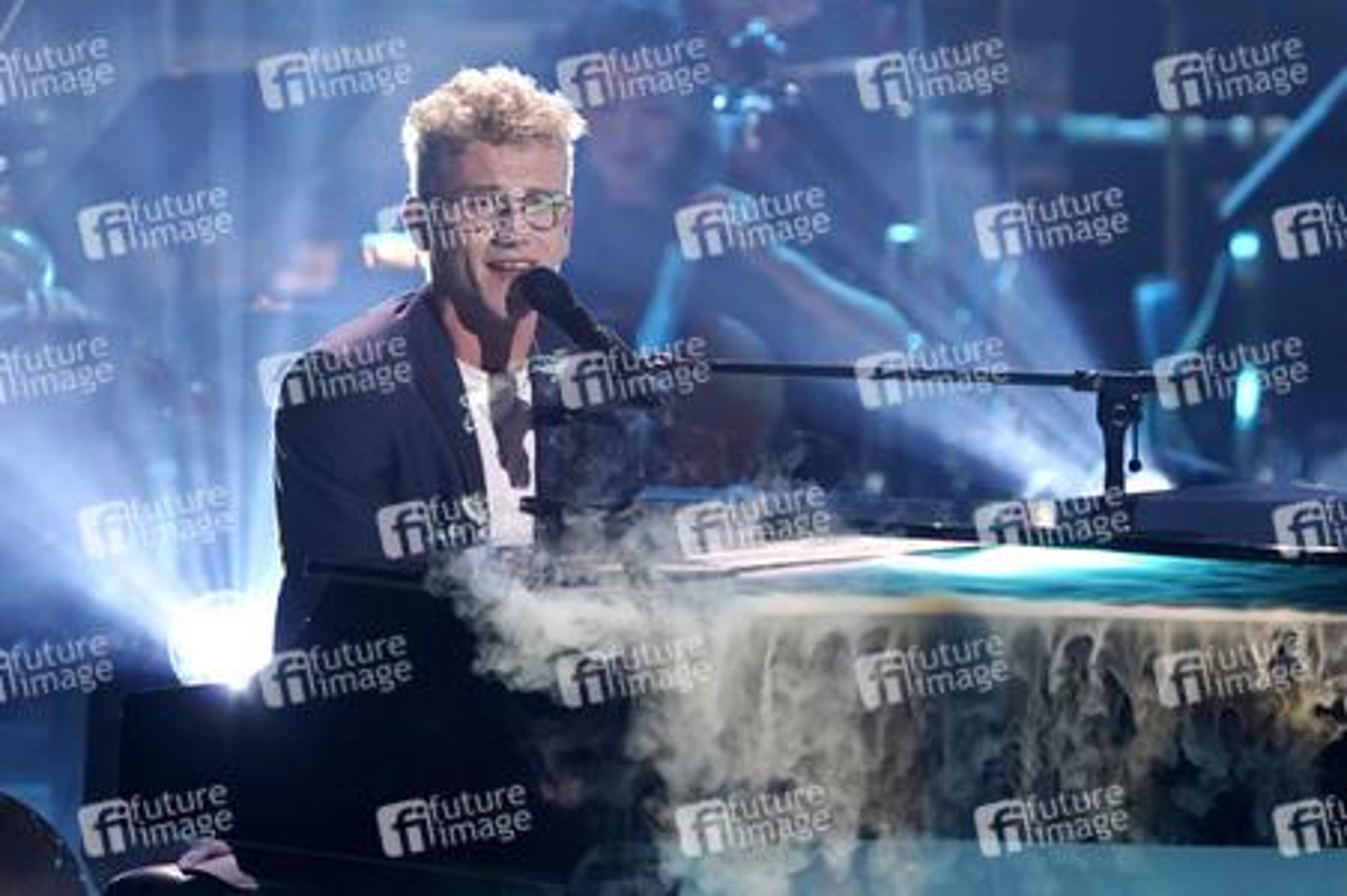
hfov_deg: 4.3
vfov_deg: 2.9
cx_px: 674
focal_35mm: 481
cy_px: 448
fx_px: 17984
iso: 5000
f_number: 6.3
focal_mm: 481
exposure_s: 1/160
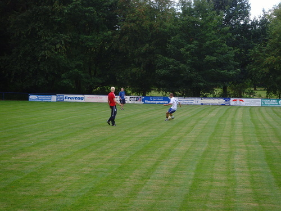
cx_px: 140
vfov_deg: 15.6
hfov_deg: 20.7
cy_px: 106
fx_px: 771
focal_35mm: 95
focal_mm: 16
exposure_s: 1/125
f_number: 4.4
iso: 80
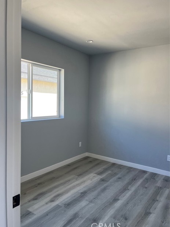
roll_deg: +0.2
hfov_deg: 51.3
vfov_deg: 65.3
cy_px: 114
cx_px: 82
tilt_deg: -5.3
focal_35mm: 27
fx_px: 177
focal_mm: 5.1
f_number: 1.6
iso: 80
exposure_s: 1/121
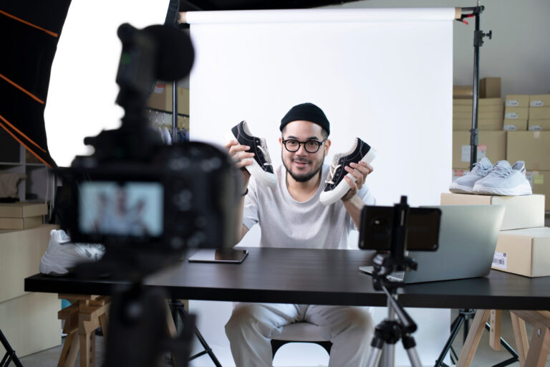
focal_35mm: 35
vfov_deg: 37.9
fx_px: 535
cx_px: 275
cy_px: 184
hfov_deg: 54.4
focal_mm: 35
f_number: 3.5
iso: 125
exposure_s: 1/100
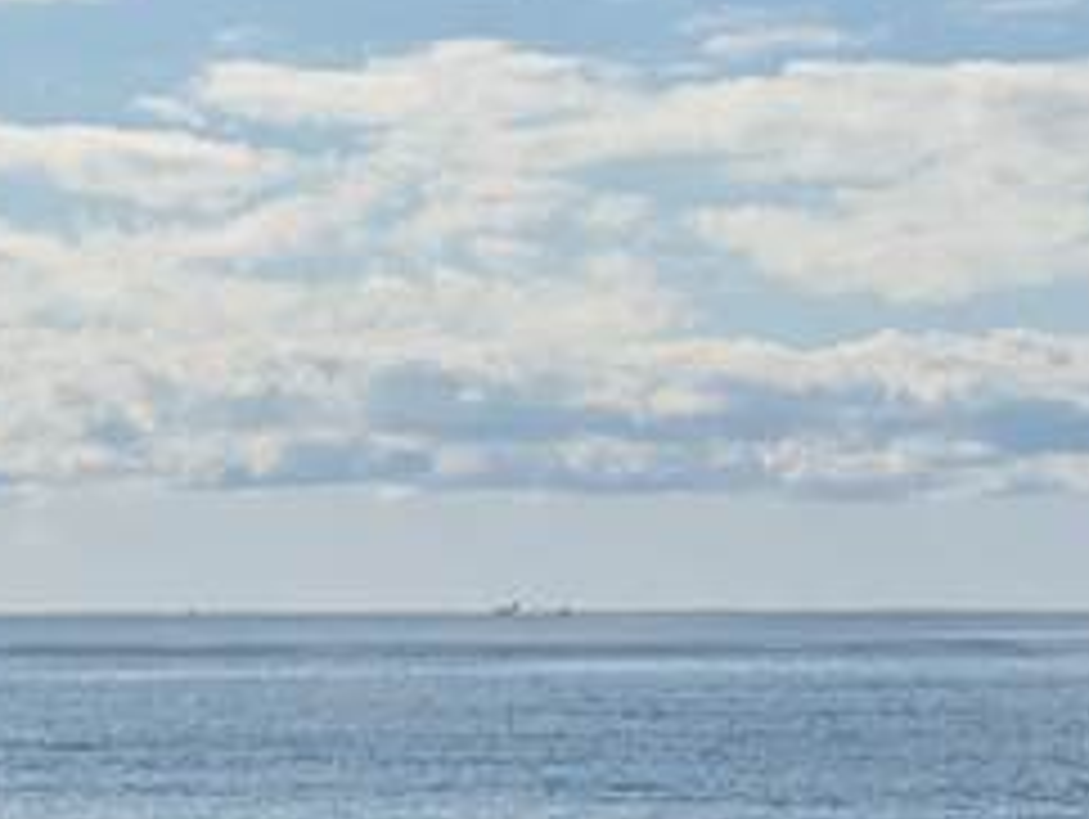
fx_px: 7967
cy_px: 1060
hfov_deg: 7.6
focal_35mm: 253
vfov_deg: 5.8
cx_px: -819
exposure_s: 1/7092
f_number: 1.89
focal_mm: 5.43
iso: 41
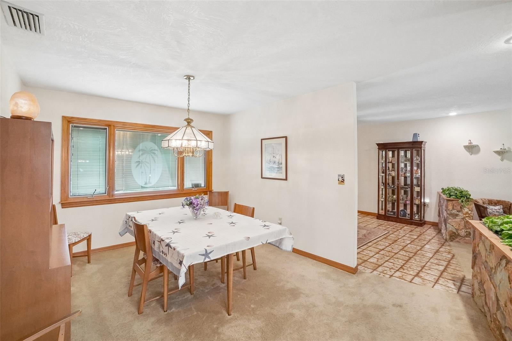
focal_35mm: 15
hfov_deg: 100.4
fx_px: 213
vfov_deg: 77.3
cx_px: 256
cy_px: 170
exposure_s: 1/30
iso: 1600
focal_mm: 10
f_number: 8
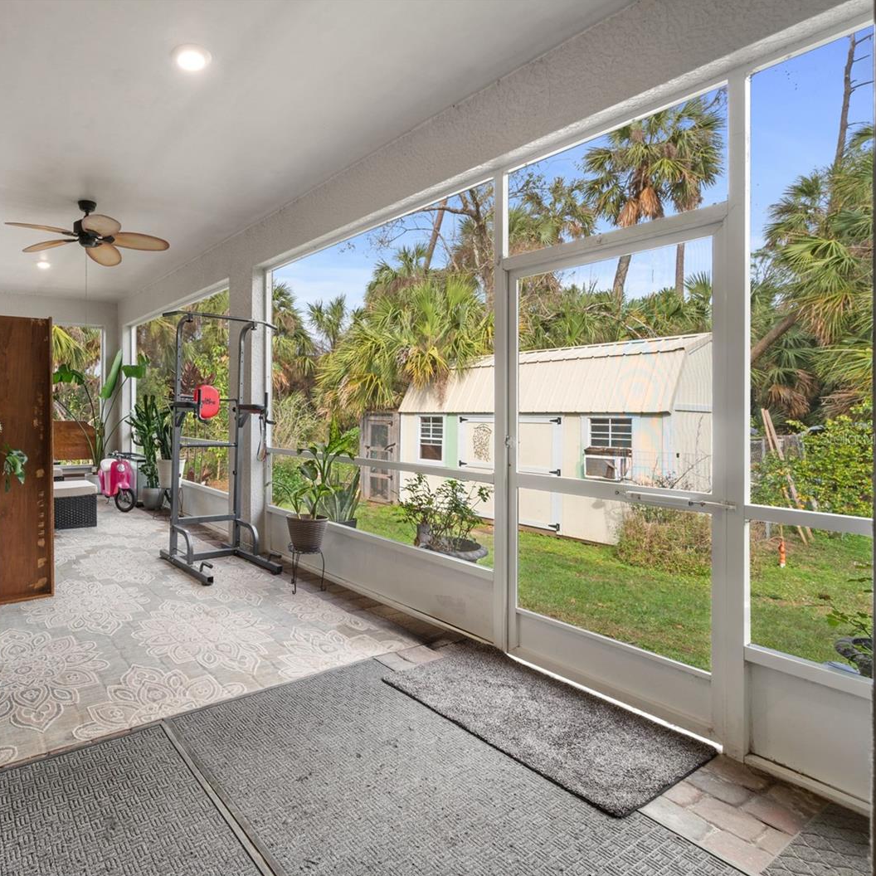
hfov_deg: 75.5
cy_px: 438
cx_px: 231
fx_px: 515
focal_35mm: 18
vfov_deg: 80.7
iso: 200
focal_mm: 14
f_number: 8
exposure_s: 1/6
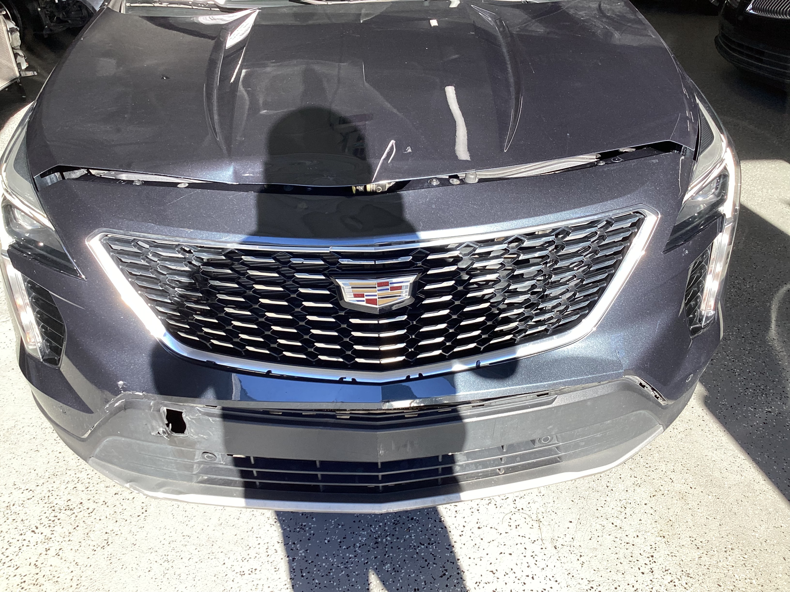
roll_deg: -1.0
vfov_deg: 45.4
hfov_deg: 58.4
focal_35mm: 31
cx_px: 395
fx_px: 707
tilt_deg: -30.1
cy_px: 296
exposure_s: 1/173
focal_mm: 3.3
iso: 25
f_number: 2.4
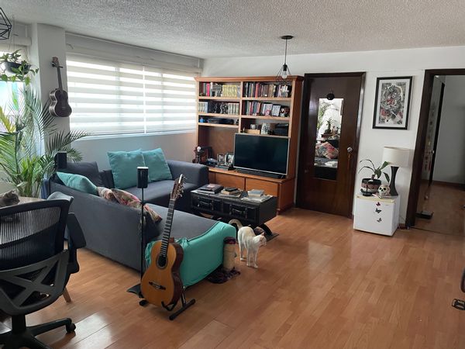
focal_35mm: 26
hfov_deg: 67.3
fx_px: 349
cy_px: 174
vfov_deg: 53.1
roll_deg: -1.5
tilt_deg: -9.8
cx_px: 232
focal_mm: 4.2
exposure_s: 1/44
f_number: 1.6
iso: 500
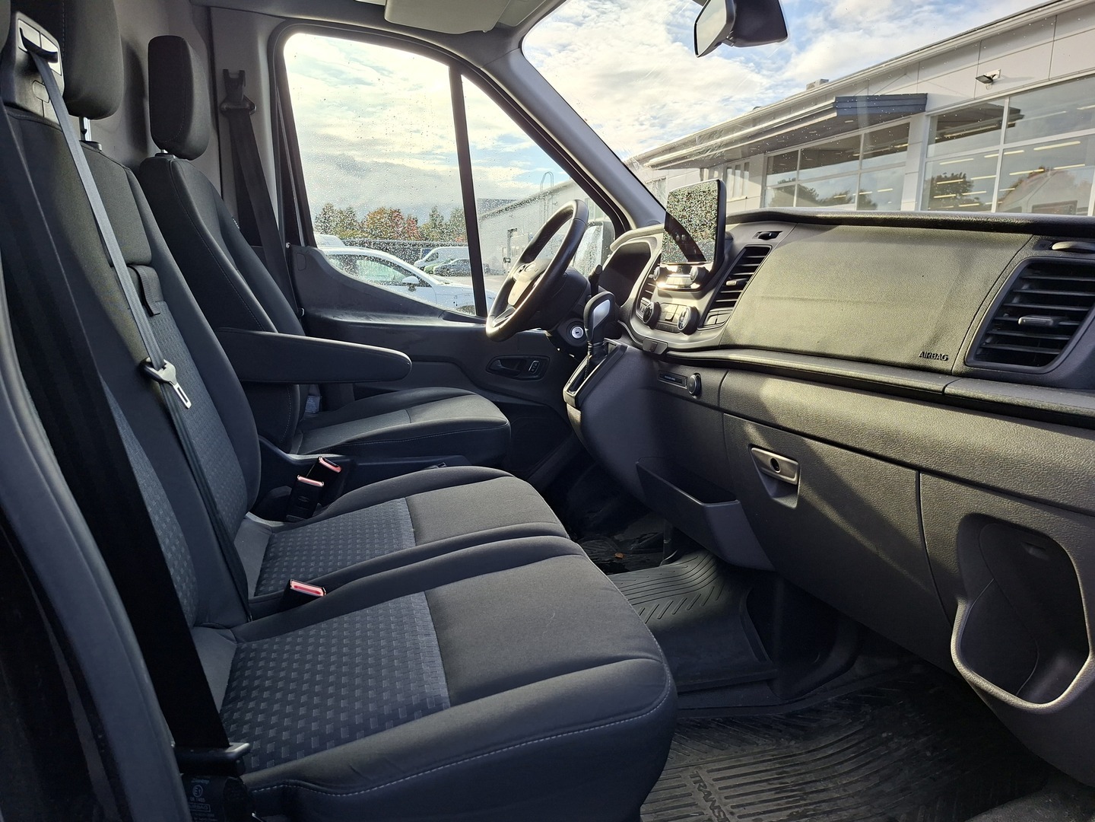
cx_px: 548
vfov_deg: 58.9
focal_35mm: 23
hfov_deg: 73.9
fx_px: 728
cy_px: 411
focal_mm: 5.54
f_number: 1.8
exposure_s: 1/247
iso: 50
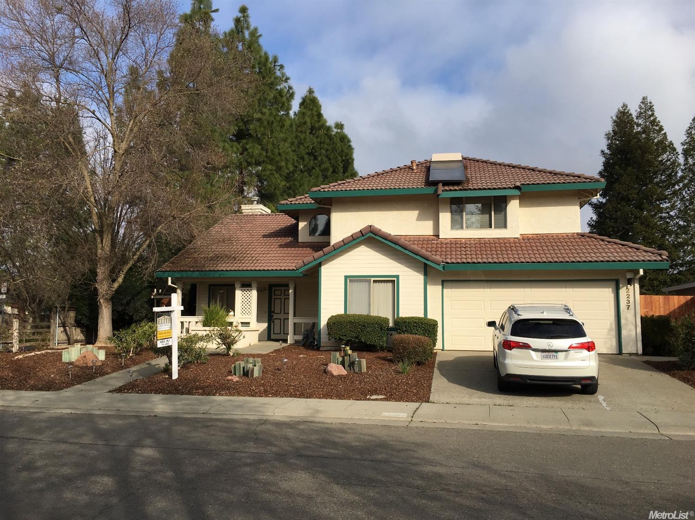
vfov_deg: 48.2
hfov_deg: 61.7
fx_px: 582
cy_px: 260
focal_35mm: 29
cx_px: 348
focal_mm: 4.15
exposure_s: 1/1923
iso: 25
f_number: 2.2
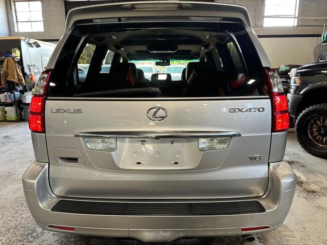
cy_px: 122
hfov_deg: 71.6
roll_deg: +0.0
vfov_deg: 56.8
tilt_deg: -12.4
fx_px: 227
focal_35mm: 24
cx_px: 164
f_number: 1.78
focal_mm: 6.86
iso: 160
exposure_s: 1/60
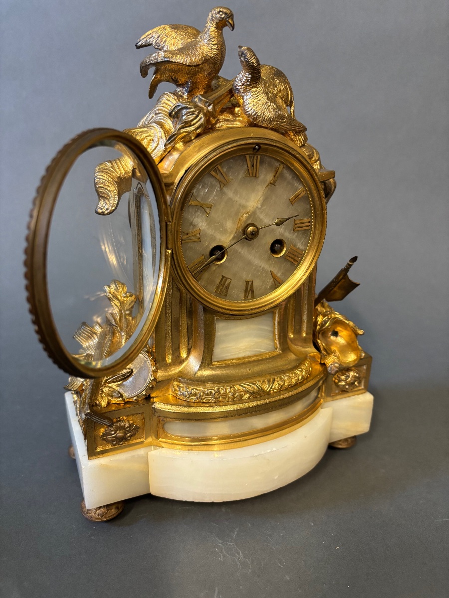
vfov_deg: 67.3
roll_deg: -1.1
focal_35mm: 26
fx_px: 450
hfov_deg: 53.1
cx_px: 224
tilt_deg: -18.9
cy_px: 299
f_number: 1.6
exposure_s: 1/50
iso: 400
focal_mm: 5.96
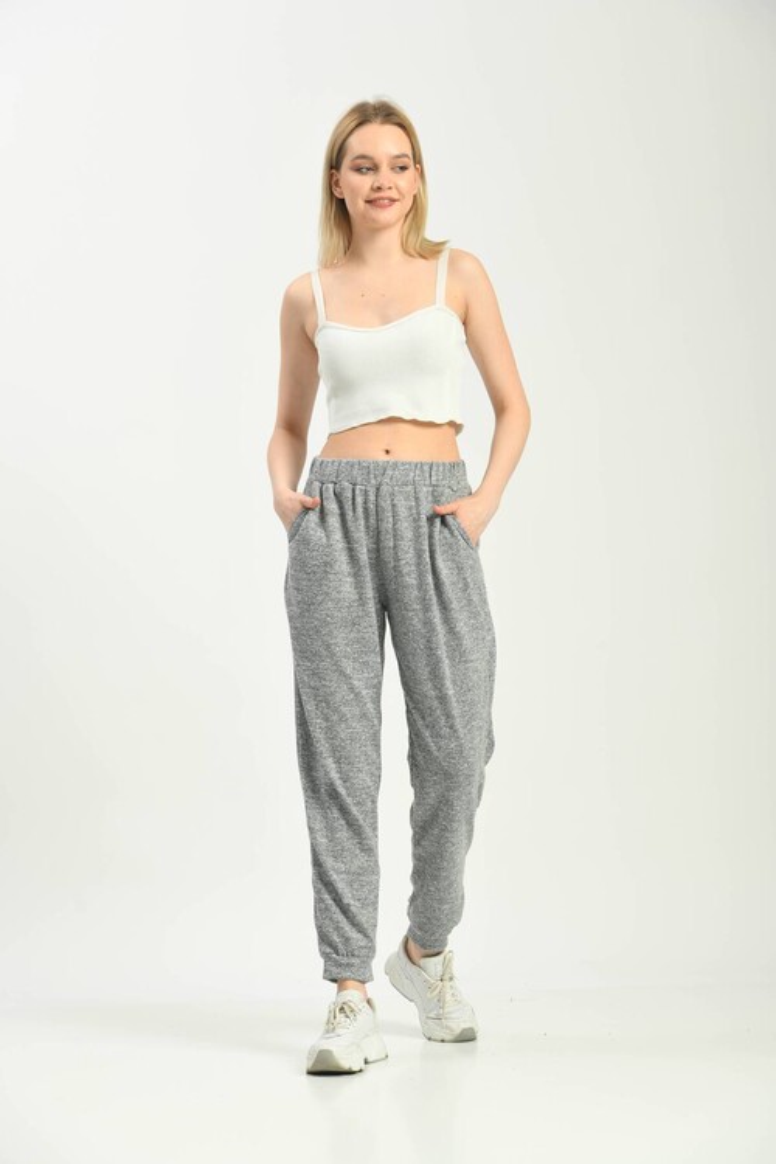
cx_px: 388
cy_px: 582
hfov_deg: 14.0
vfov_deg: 20.8
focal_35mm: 98
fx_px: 3168
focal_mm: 98
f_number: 6.3
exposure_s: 1/160
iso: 100
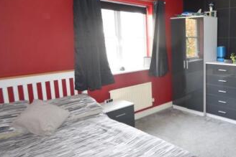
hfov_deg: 56.7
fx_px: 197
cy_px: 66
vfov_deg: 43.5
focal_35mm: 30
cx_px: 194
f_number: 4.5
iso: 800
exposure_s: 1/80
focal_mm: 10
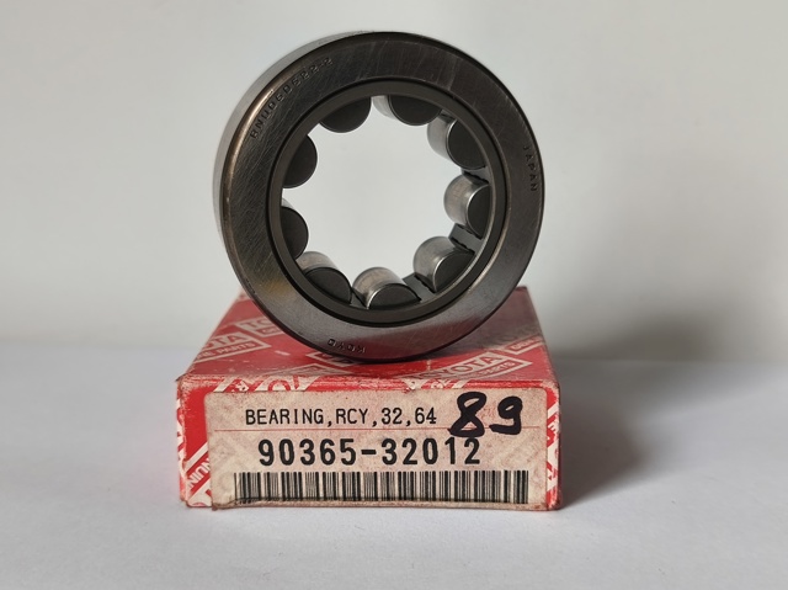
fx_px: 1001
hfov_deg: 43.0
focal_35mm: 44
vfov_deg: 32.8
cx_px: 394
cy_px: 295
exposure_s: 1/99.9
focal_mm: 6.18
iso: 320
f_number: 1.65
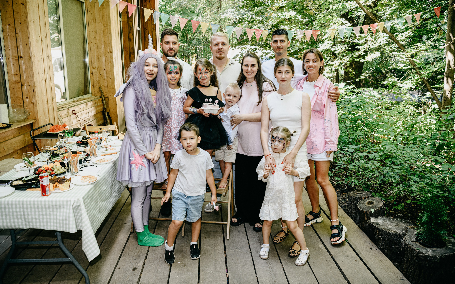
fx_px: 347
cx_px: 226
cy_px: 131
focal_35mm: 28
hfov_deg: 66.5
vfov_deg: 44.5
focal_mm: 27
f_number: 3.5
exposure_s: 1/160
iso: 320
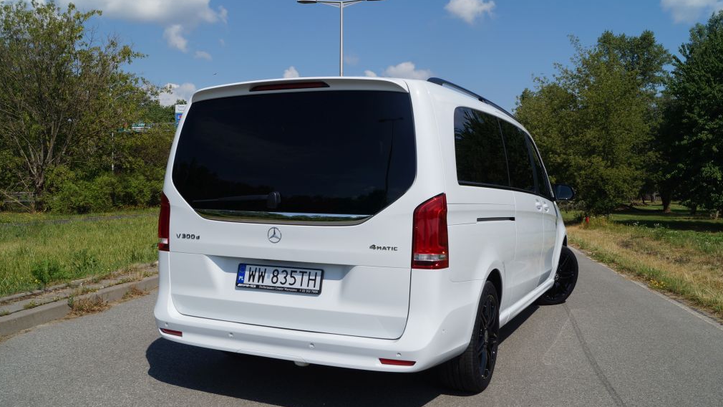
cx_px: 362
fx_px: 671
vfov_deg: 33.7
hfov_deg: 56.6
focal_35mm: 35
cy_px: 217
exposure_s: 1/250
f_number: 13
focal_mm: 22
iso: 100
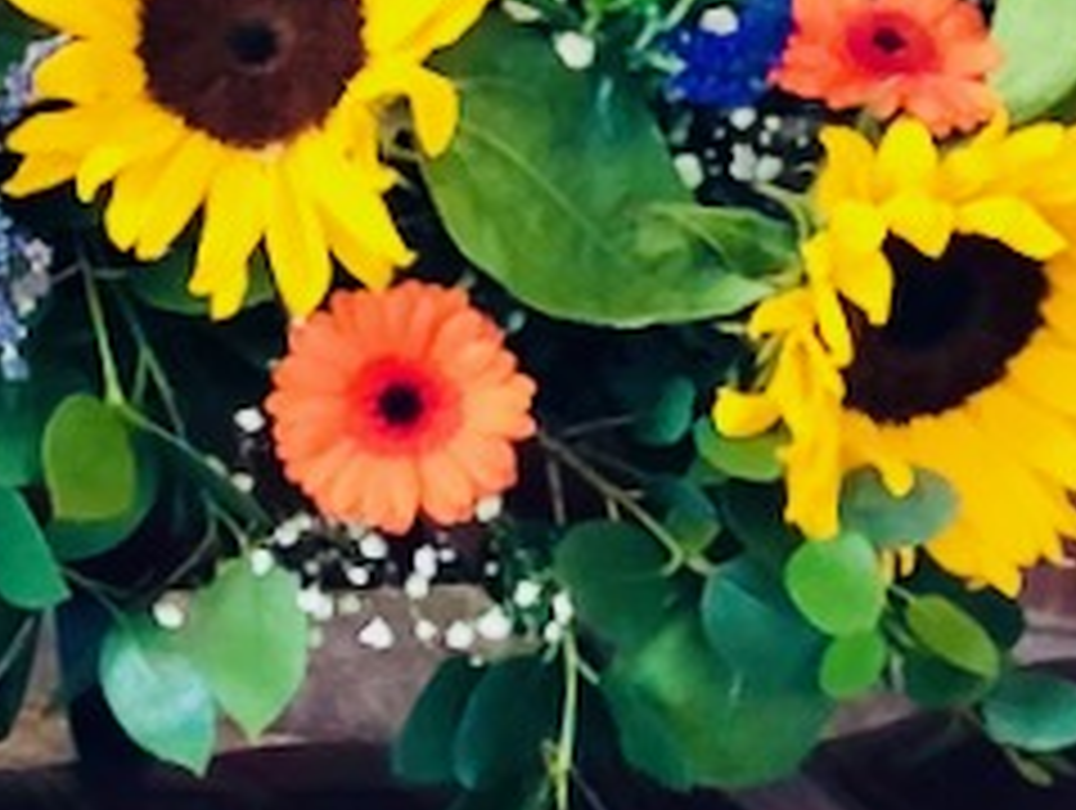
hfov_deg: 7.0
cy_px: -252
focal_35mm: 278
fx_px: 8654
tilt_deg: -5.9
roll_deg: -0.6
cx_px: -603
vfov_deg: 5.3
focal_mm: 6
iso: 100
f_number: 2.4
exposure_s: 1/40
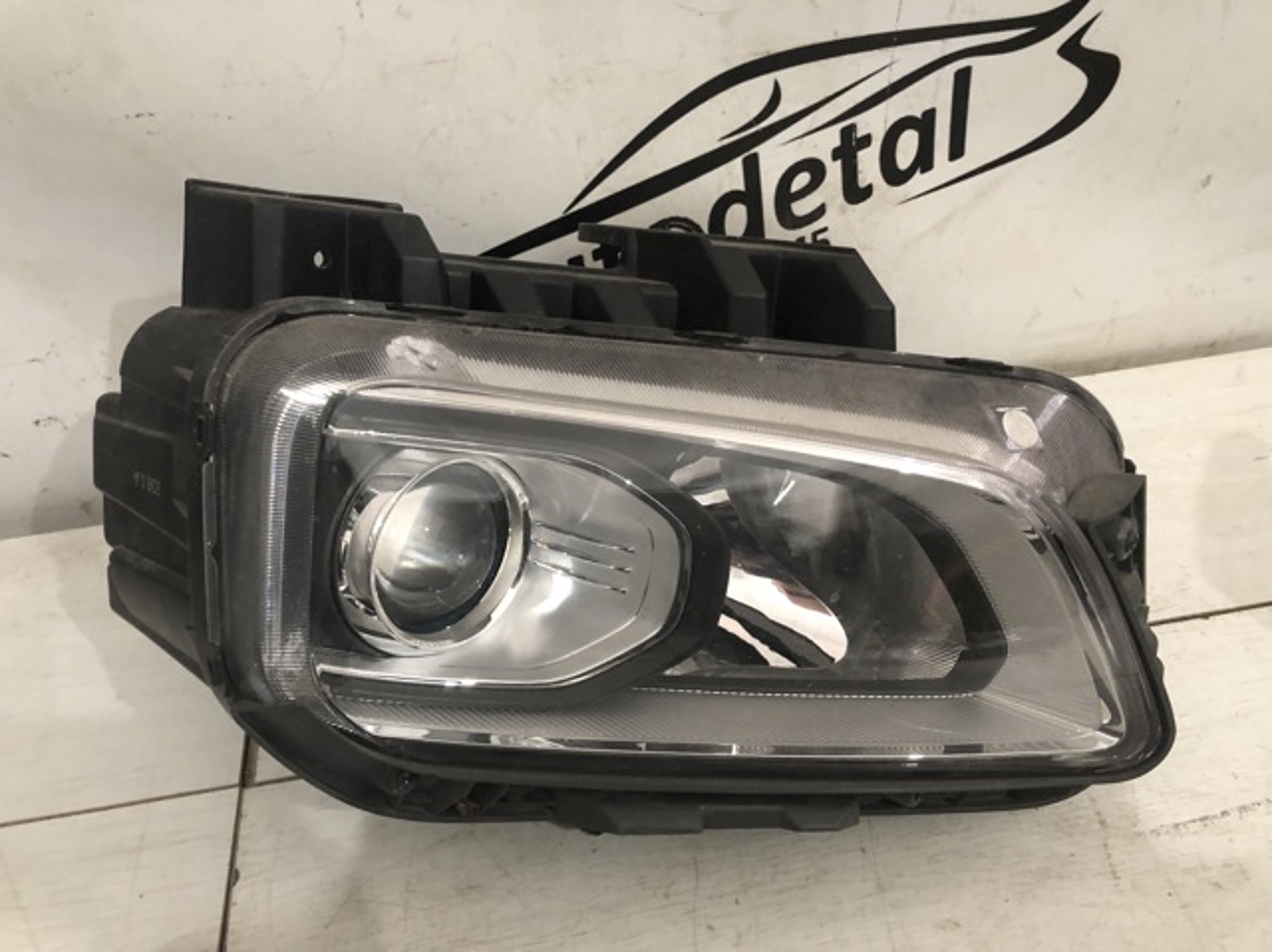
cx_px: 636
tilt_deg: -43.8
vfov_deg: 49.7
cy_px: 476
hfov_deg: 63.5
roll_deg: +6.5
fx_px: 1028
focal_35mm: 28
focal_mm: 3.99
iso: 100
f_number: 1.8
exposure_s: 1/9
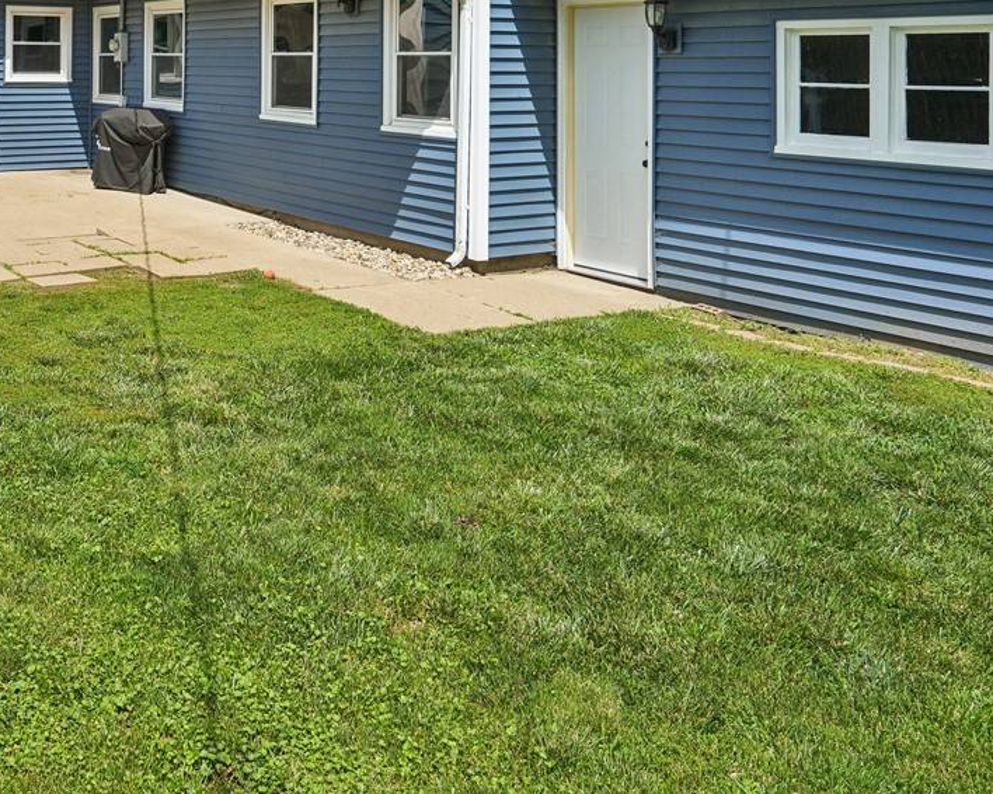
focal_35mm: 36
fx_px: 1058
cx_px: 138
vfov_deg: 37.7
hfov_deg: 46.4
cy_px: 41
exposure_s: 1/800
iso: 400
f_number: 10
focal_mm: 16
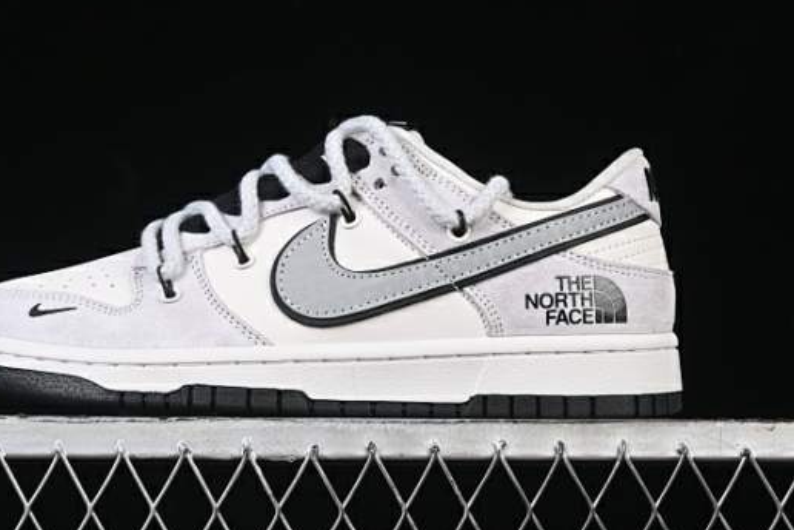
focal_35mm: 106
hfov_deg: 19.3
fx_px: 2338
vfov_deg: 12.9
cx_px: 323
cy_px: 185
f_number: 7.1
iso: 160
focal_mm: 50
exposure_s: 1/80
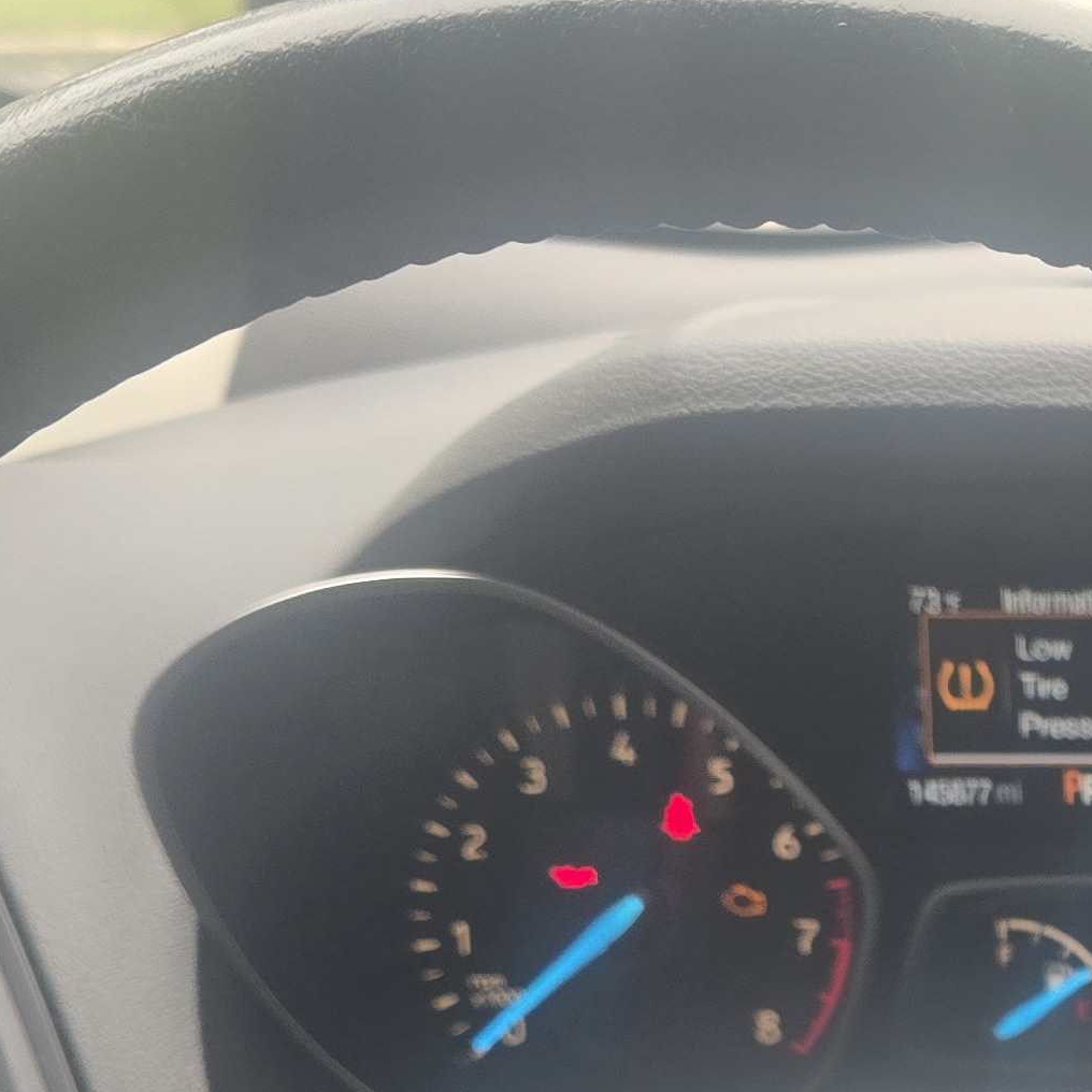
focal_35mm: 80
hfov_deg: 18.9
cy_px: 1365
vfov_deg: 20.1
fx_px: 2855
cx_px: 1664
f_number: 1.7
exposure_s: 1/180
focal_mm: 6.3
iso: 80
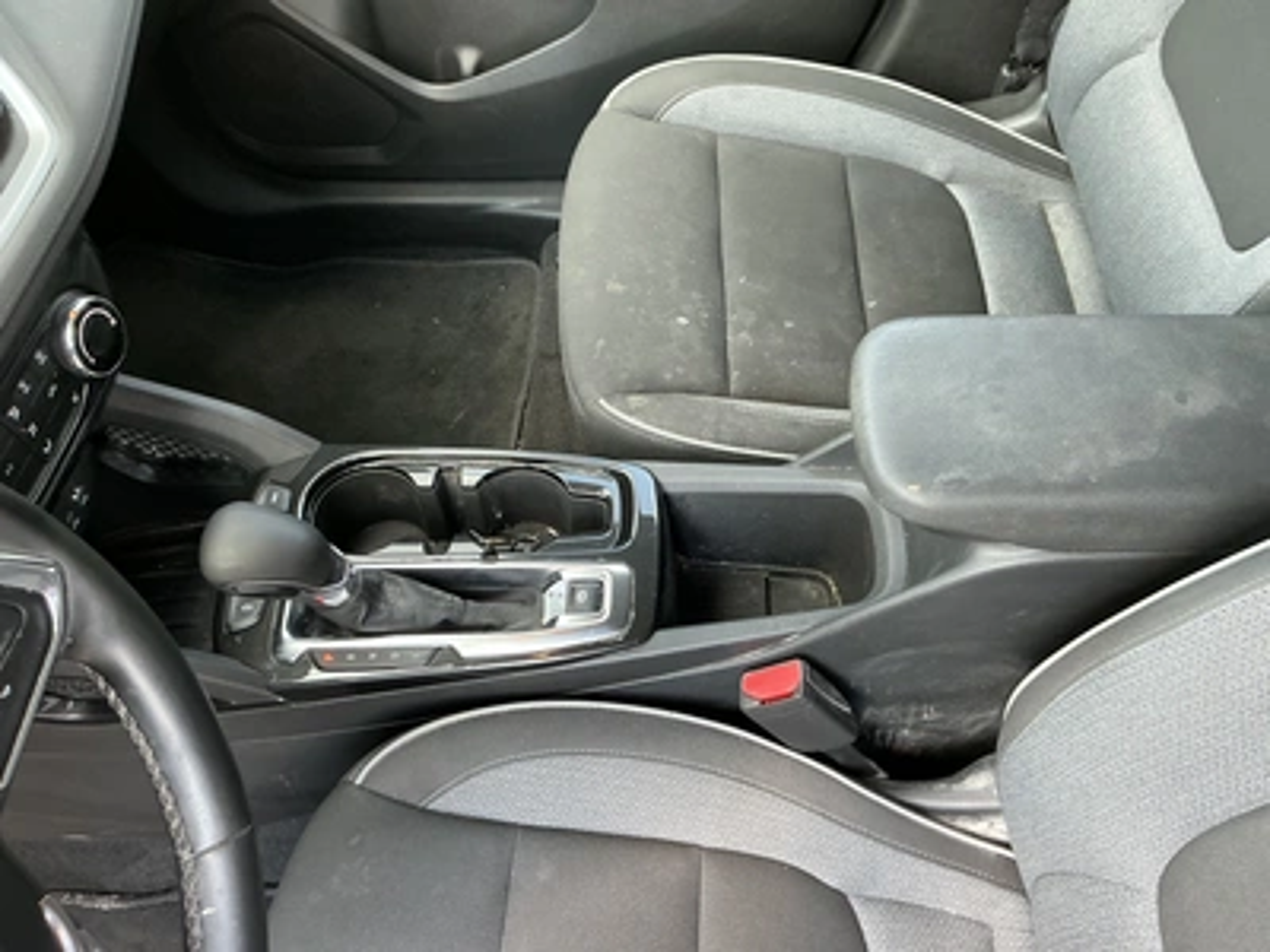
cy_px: 476
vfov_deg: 49.7
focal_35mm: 28
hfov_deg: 63.4
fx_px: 1027
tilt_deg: -57.2
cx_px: 635
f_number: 1.8
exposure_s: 1/83
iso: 64
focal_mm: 3
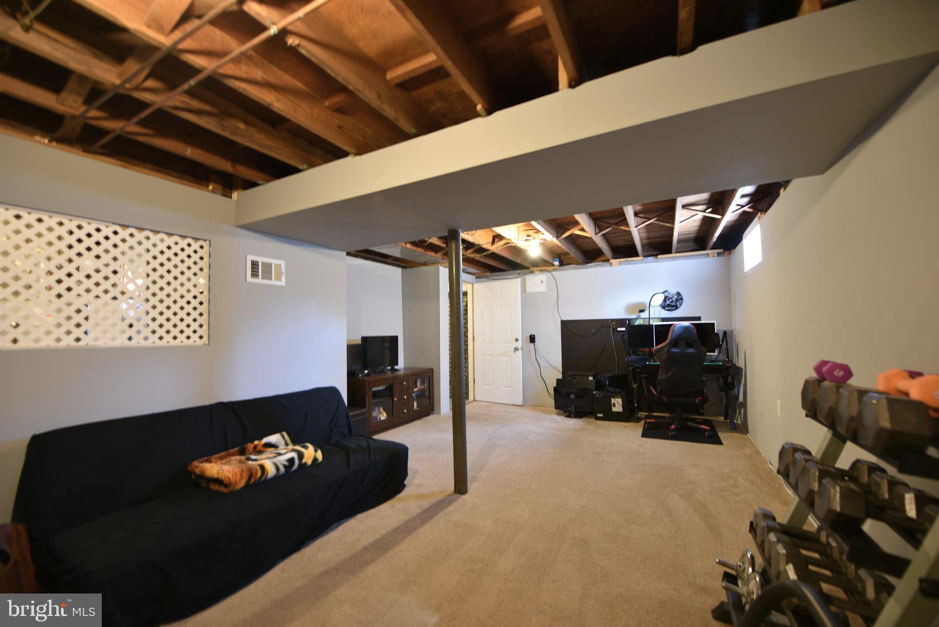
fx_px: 365
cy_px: 314
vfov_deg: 81.3
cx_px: 470
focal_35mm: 14
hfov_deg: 104.2
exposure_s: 1/3
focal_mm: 14
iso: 125
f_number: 2.8
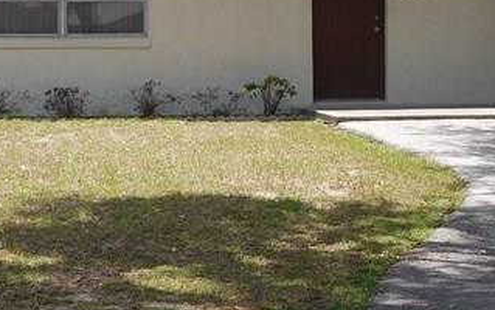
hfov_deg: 17.5
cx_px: 177
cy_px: 28
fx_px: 1607
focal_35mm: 119
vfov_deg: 11.0
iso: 125
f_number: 3.8
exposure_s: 1/640
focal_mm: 6.2
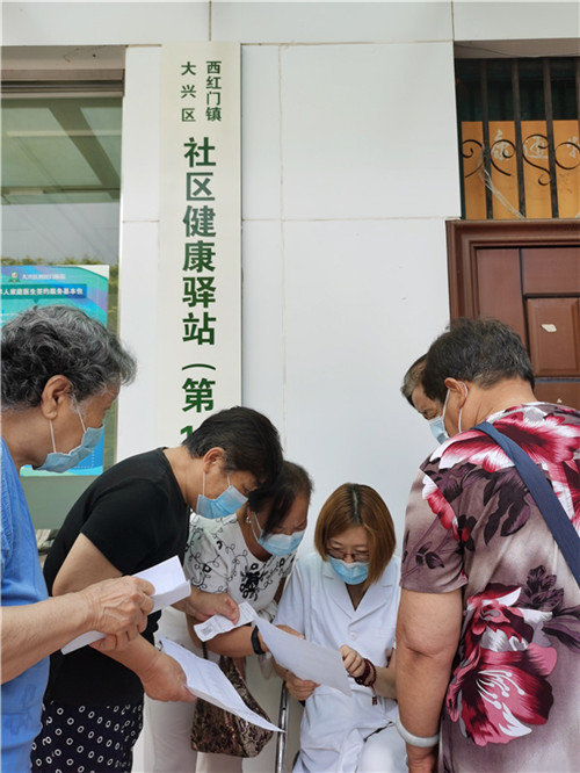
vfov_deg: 65.3
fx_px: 603
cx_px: 290
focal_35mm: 27
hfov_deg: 51.4
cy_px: 386
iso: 50
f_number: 1.8
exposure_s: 1/561
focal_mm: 5.58
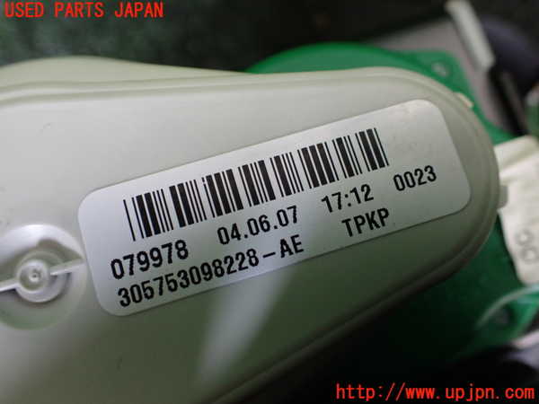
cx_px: 270
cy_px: 202
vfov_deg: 46.8
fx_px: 467
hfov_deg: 60.0
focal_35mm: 30
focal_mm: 5.4
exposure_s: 1/125
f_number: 2.3
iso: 500
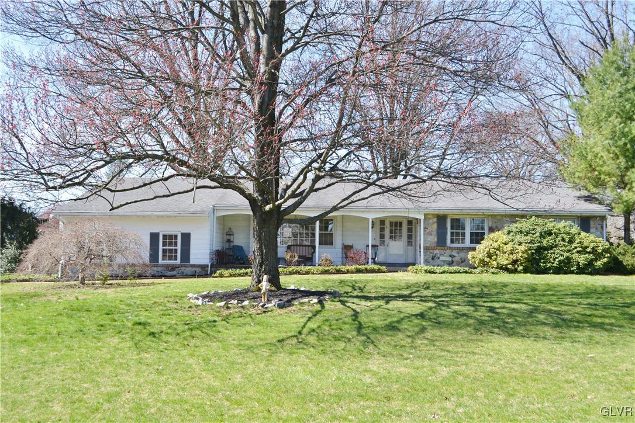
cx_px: 318
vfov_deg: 34.2
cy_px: 212
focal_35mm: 39
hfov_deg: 49.6
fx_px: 688
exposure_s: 1/160
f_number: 6.3
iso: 100
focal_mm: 26
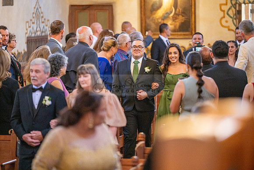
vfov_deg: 6.9
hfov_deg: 10.3
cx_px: 127
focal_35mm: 200
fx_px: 1411
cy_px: 85
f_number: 3.2
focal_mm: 200
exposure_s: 1/320
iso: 1250
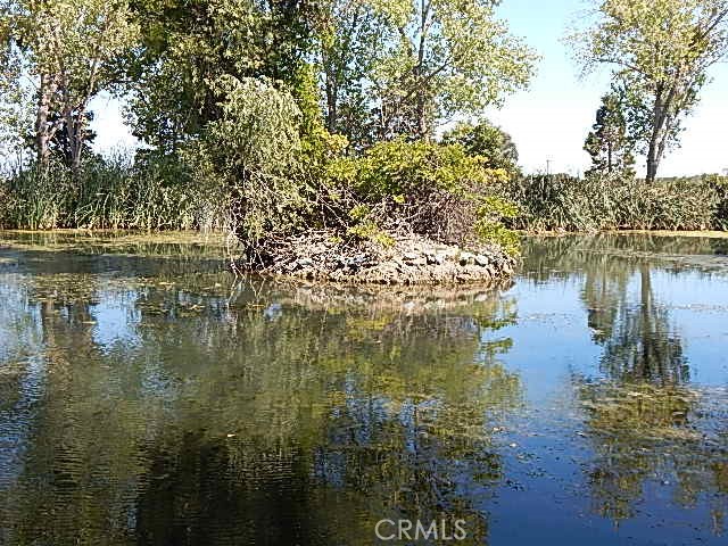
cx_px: 364
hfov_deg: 49.0
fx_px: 799
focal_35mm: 38
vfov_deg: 37.7
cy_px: 273
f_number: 3.4
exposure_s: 1/500
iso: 125
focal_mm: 6.8
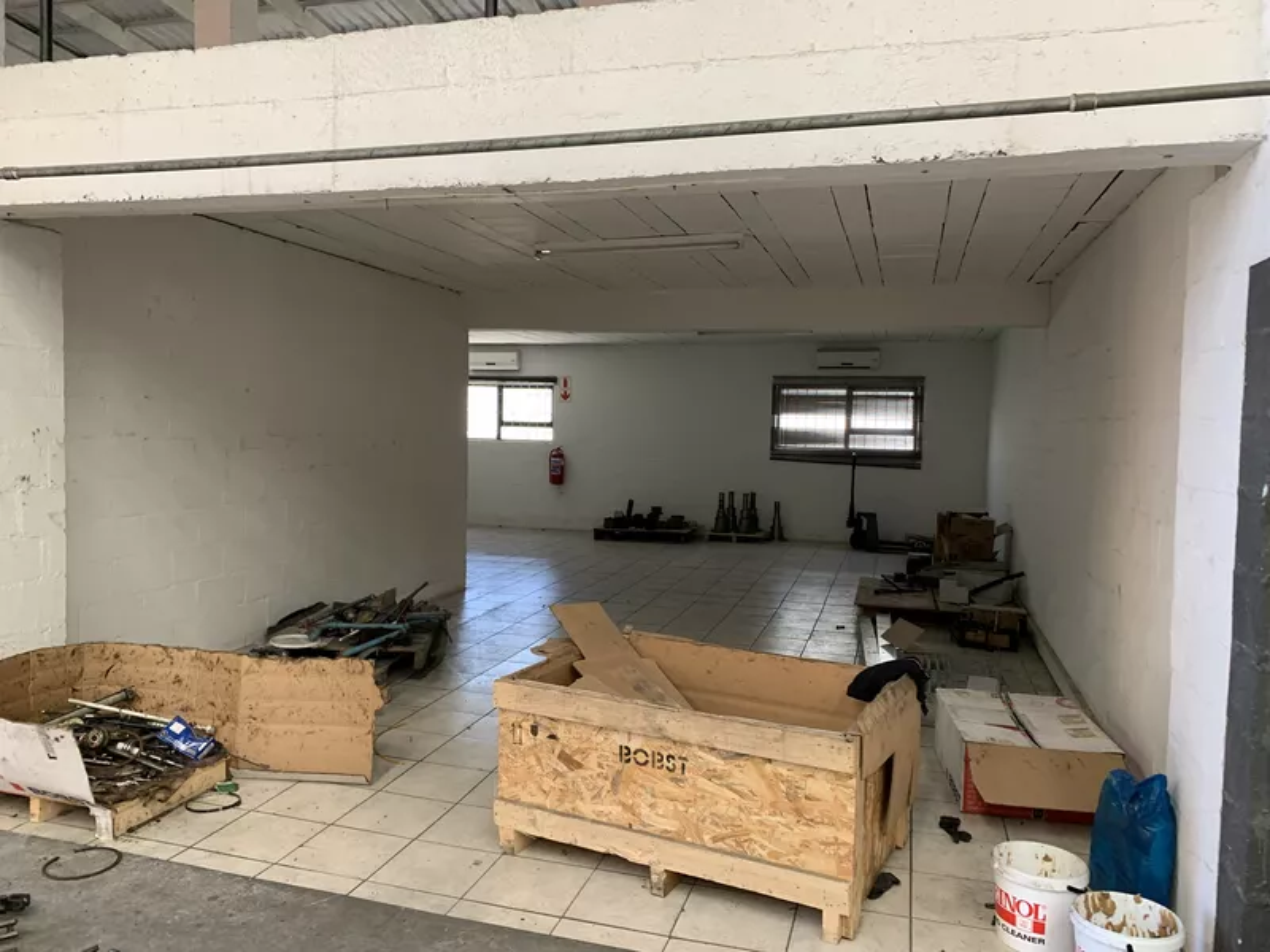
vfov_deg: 53.1
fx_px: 954
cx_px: 635
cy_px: 476
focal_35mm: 26
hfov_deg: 67.3
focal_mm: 4.25
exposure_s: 1/121
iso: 64
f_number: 1.8
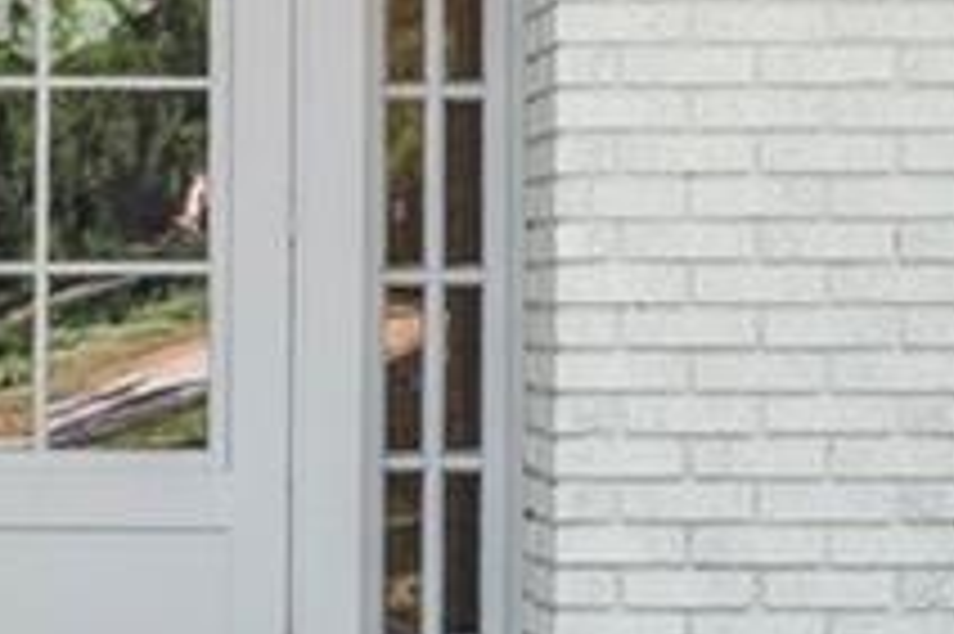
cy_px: 200
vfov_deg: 9.4
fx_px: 3839
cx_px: 18
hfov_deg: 14.0
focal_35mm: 145
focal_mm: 30
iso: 400
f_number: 8
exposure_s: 1/30
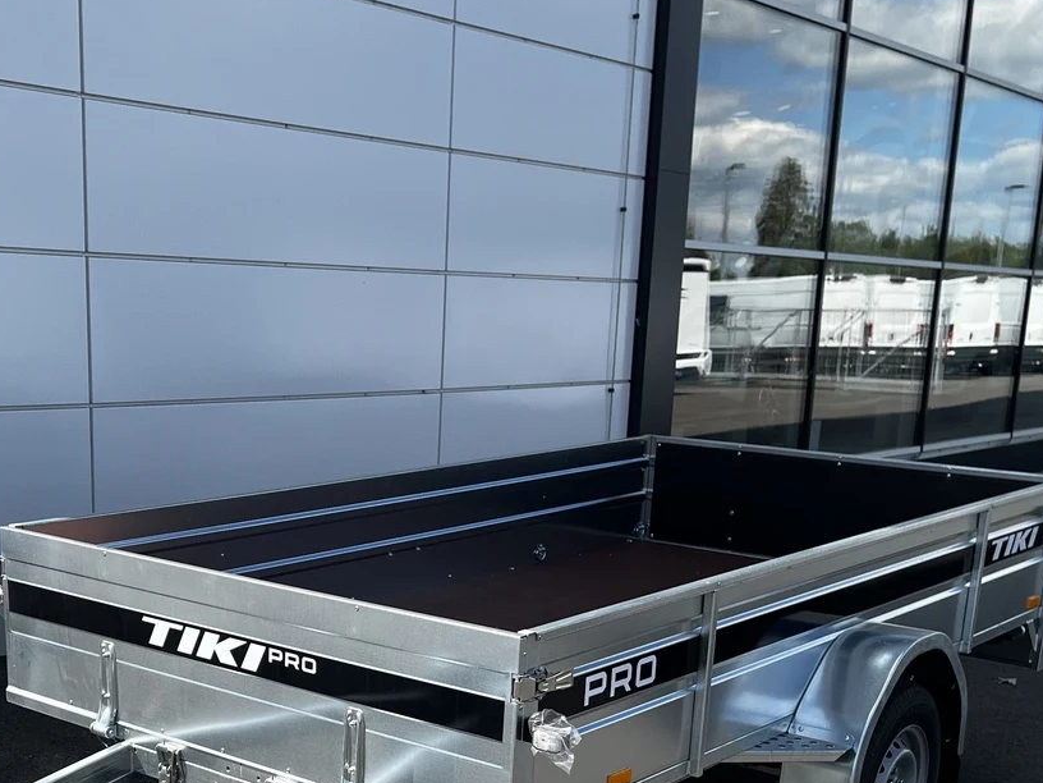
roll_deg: +0.4
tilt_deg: -14.5
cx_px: 334
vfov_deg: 27.4
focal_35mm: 51
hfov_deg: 37.0
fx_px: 1537
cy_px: 718
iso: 50
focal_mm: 5.1
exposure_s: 1/1862
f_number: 1.6
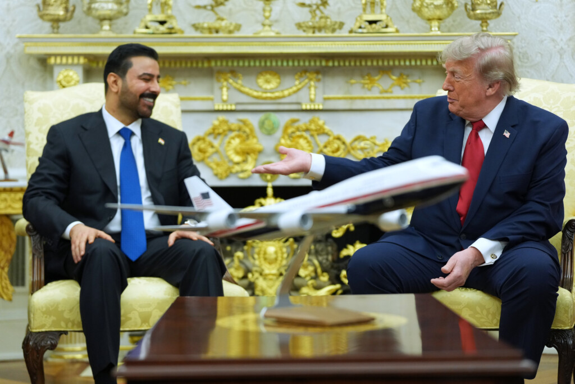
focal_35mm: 74
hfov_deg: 27.3
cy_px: 192
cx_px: 288
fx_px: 1182
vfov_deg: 18.4
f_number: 2.8
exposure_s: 1/500
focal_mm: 74
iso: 2500
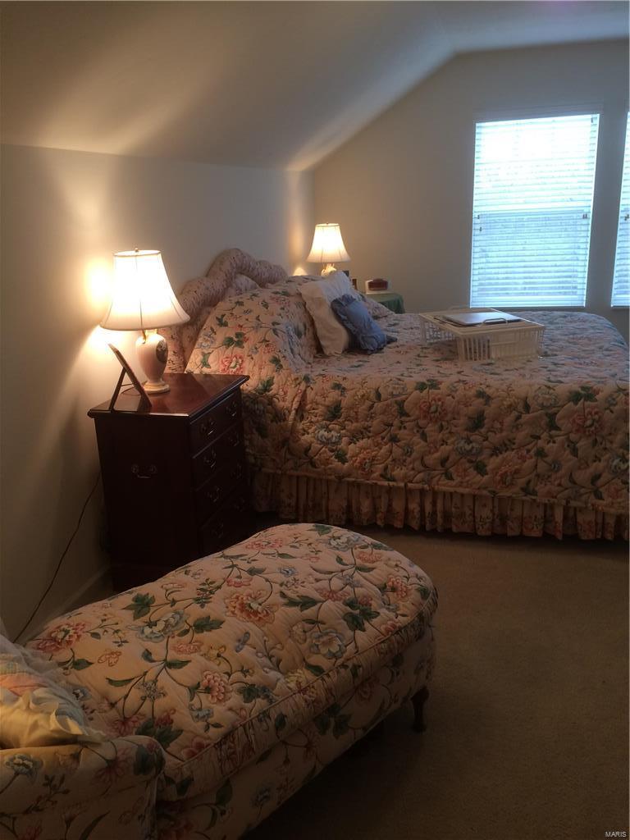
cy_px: 420
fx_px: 704
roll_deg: +3.1
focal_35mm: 29
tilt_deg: -17.9
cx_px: 315
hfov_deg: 48.2
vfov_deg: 61.7
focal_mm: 4.15
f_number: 2.2
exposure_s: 1/30
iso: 64
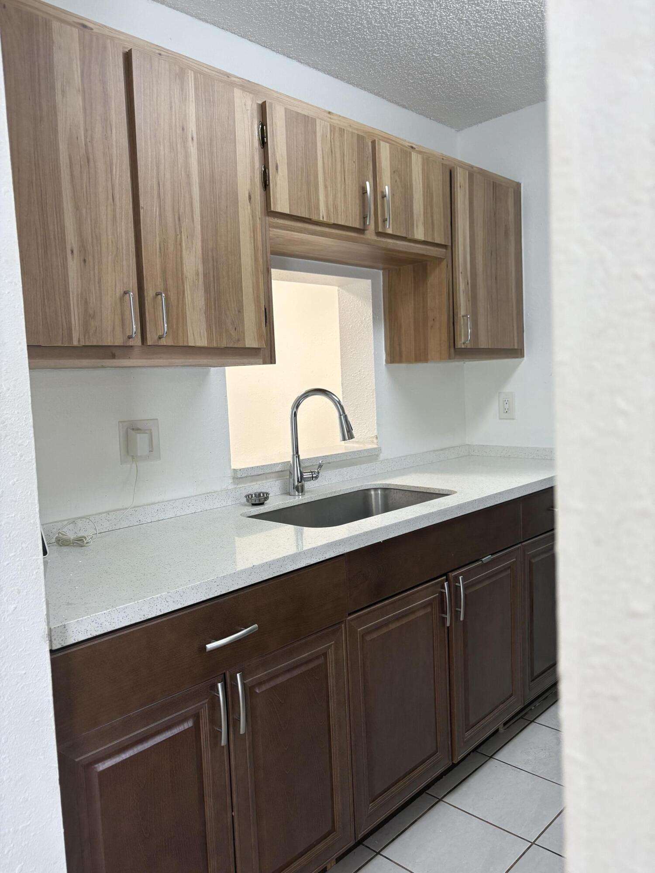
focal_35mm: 26
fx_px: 656
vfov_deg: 67.3
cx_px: 328
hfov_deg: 53.1
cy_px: 436
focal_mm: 5.96
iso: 125
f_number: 1.6
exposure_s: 1/120
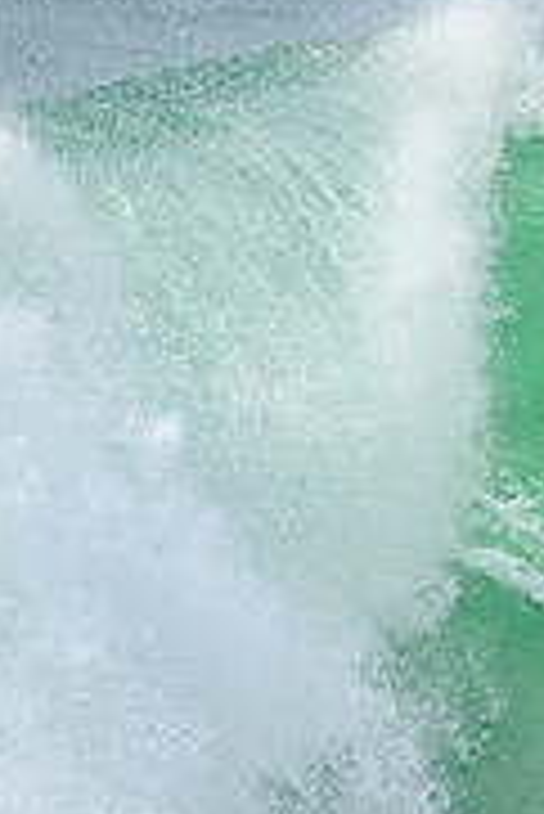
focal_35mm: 2082
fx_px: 47098
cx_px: 1070
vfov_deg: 1.0
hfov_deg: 0.7
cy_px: 479
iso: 1000
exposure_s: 1/2500
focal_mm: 650
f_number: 11
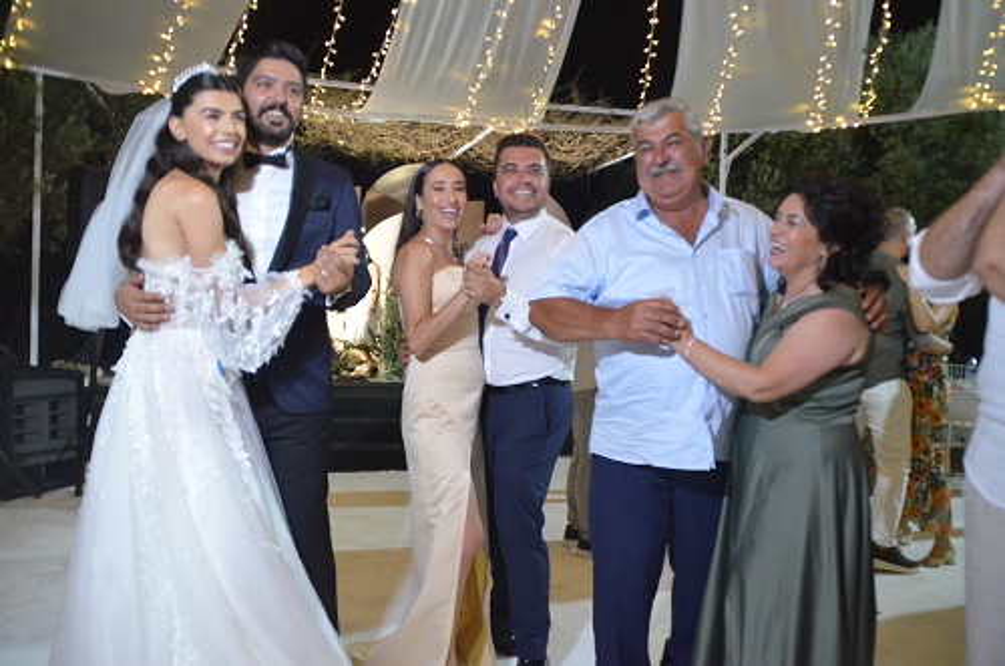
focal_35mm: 102
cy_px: 333
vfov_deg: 13.4
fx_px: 2841
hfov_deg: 20.1
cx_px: 502
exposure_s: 1/100
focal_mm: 68
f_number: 5.3
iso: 3200
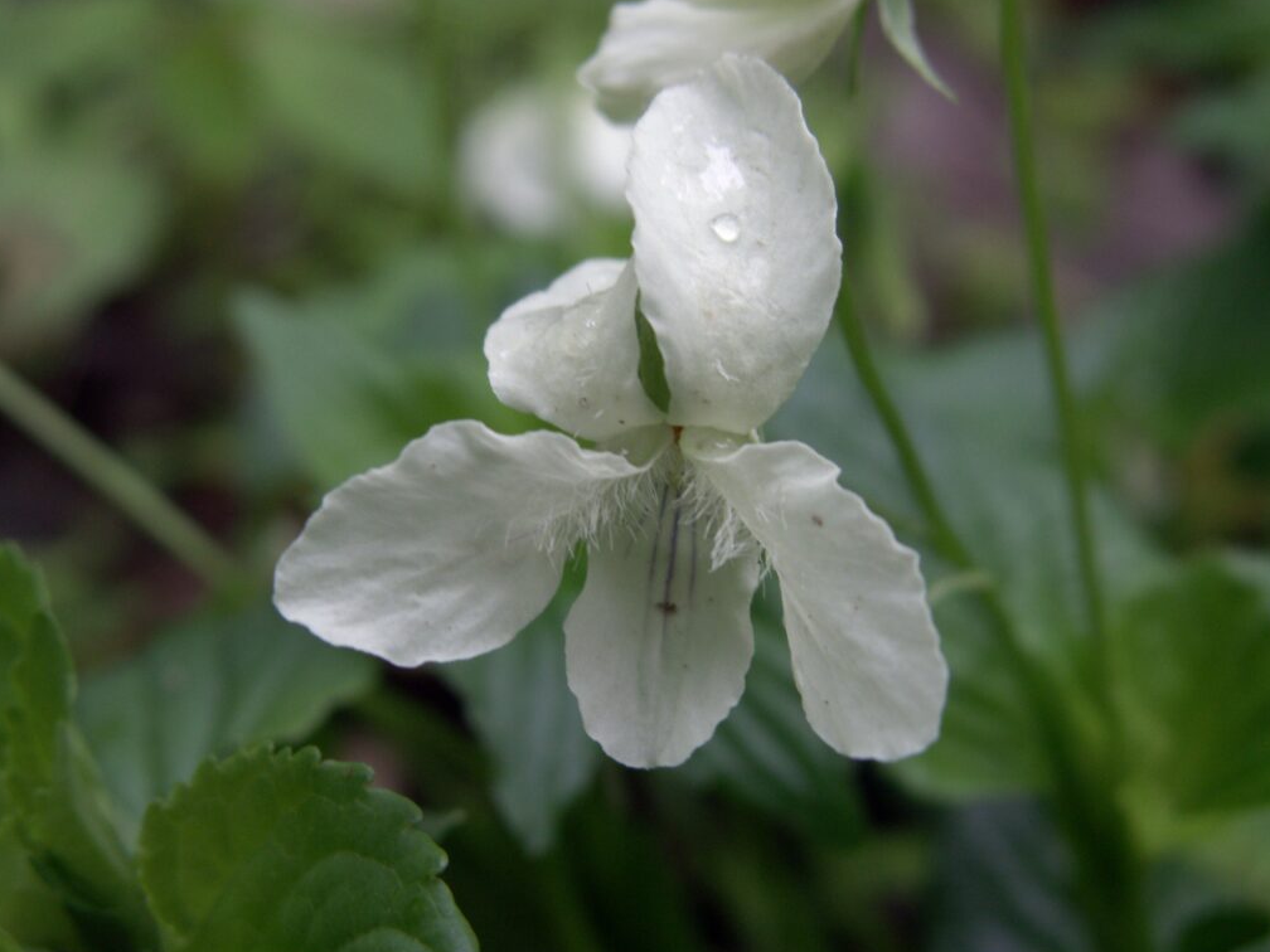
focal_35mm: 63
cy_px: 480
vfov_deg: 23.3
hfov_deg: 30.7
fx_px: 2311
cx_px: 636
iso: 50
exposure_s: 1/40
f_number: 3.5
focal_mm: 10.28
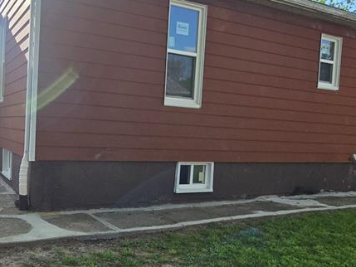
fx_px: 319
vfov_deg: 45.4
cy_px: 141
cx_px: 94
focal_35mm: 31
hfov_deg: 55.8
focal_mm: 2.2
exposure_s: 1/1208
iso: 50
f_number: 2.2
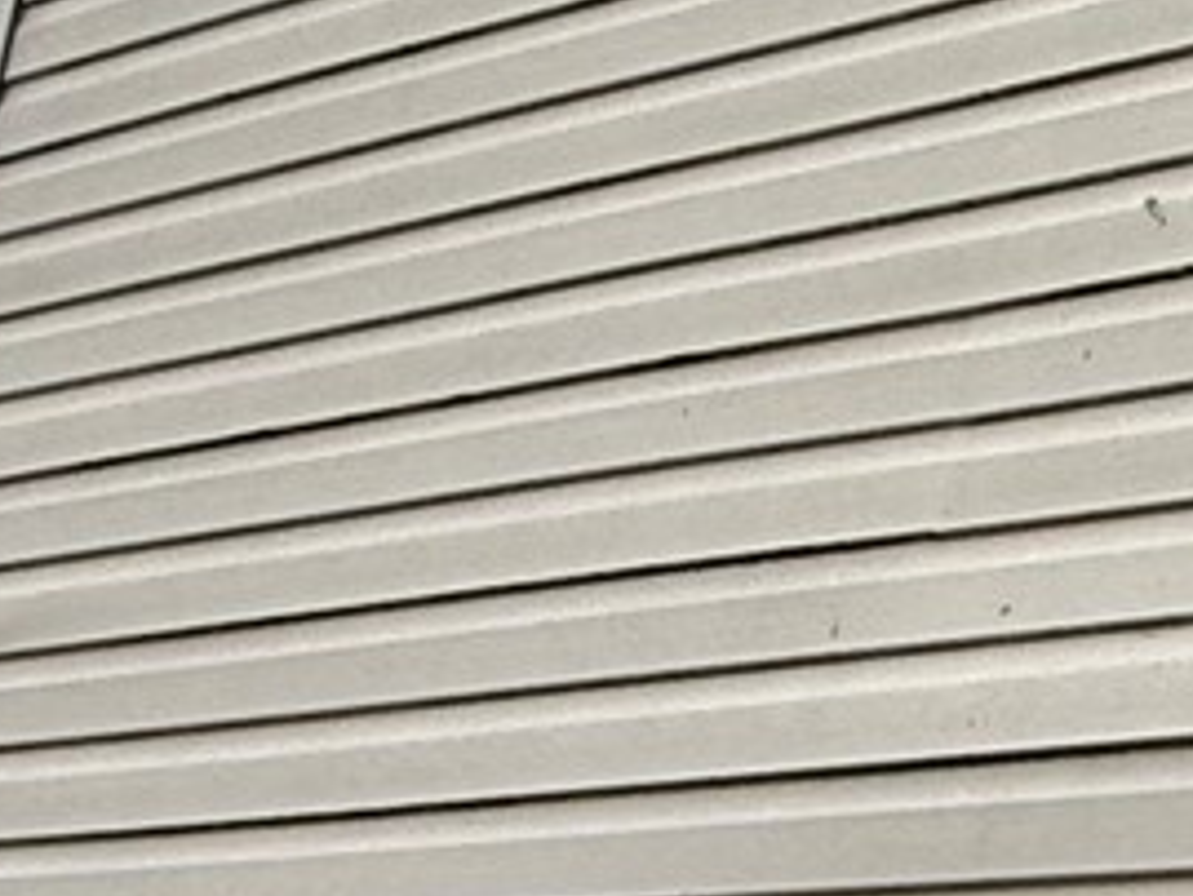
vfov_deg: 14.8
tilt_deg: +18.7
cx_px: 1419
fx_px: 3448
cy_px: 444
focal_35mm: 100
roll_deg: -5.6
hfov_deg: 18.6
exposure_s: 1/1167
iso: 64
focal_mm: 2.22
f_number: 2.2
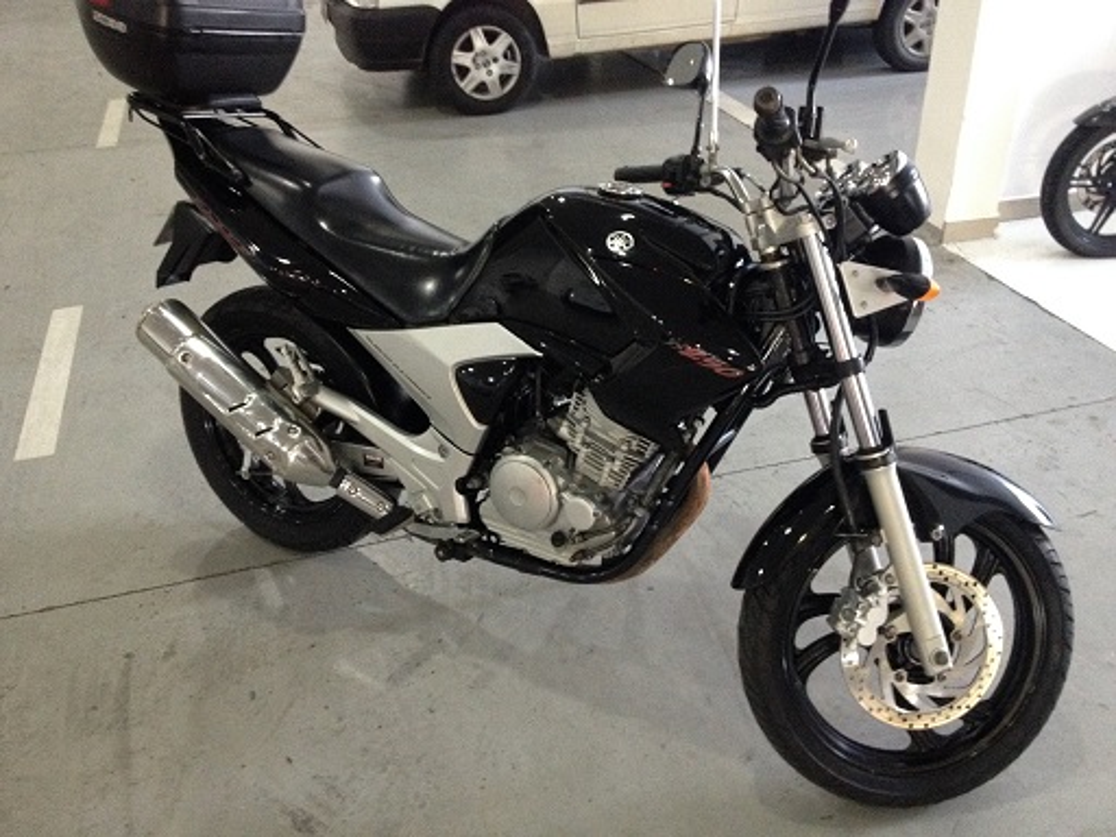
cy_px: 418
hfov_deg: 52.6
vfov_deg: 40.7
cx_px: 558
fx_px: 1128
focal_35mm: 35
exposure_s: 1/20
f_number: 2.4
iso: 400
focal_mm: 4.28
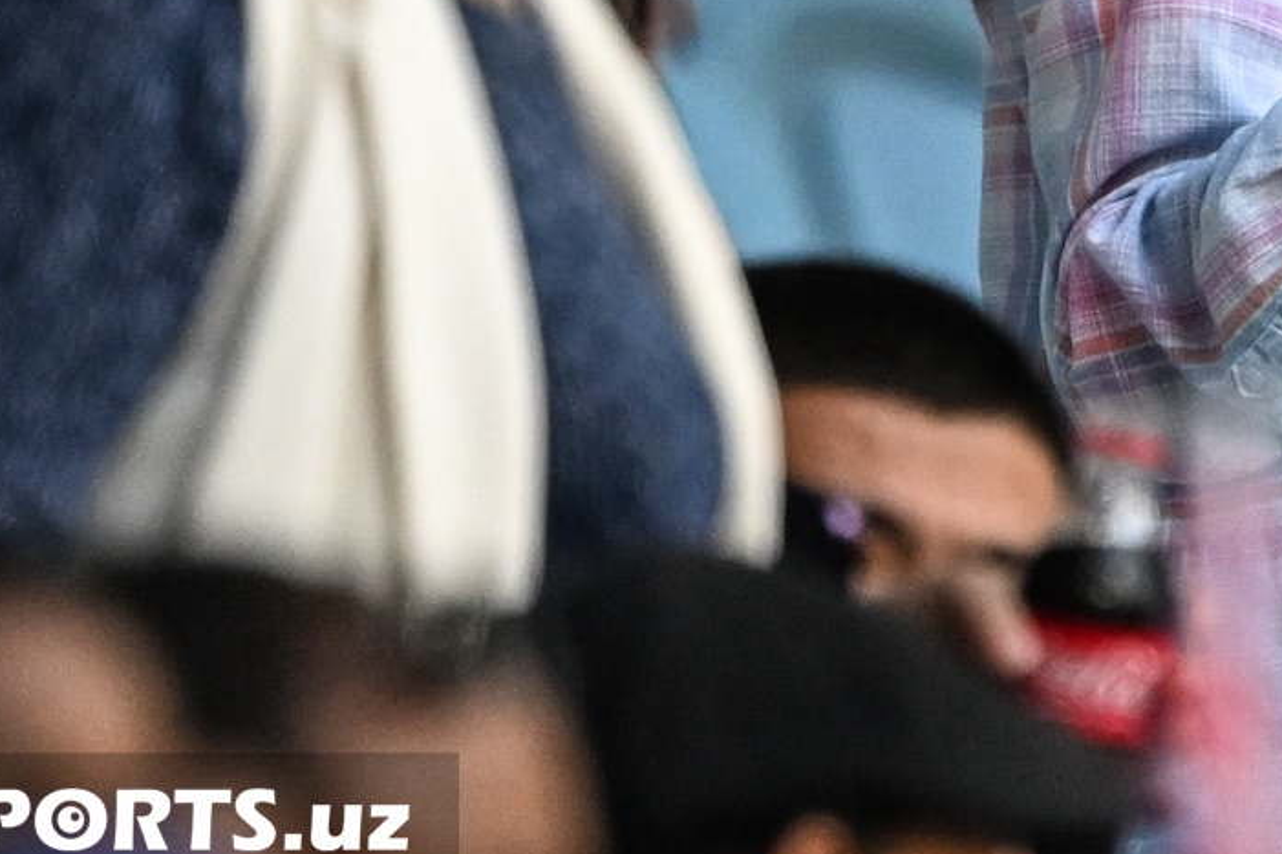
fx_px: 62443
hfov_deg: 1.2
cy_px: 68
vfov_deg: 0.8
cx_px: 1509
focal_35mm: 1754
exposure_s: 1/1000
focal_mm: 600
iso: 1250
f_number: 4
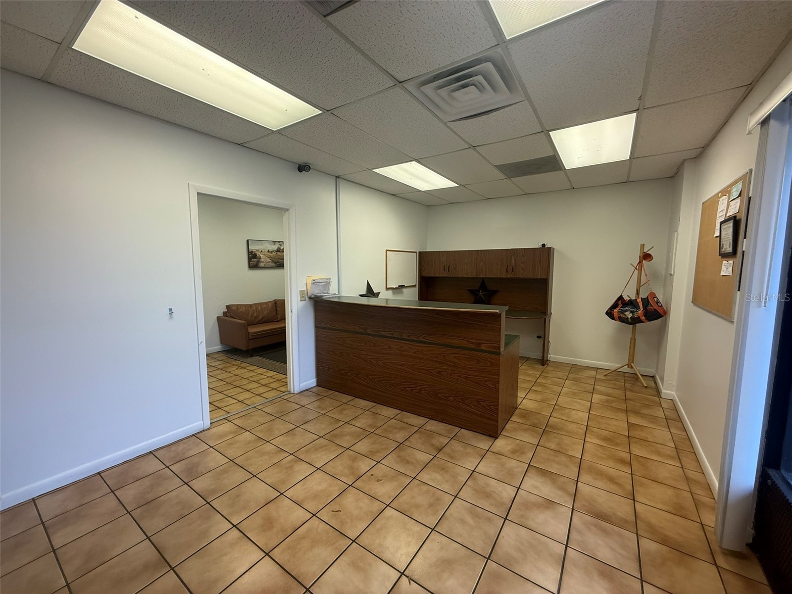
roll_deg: +0.5
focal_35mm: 14
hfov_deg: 102.1
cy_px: 297
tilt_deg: -3.8
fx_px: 320
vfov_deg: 85.7
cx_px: 396
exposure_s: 1/120
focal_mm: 2.22
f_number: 2.2
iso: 125
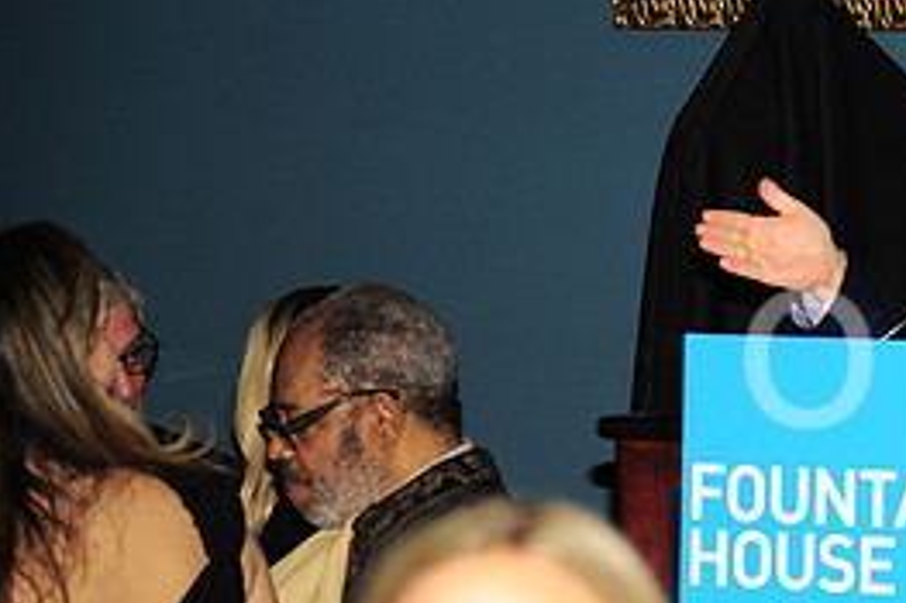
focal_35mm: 265
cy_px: 248
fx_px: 6665
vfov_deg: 5.2
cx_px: 992
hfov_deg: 7.7
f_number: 5.6
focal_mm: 120
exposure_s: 1/60
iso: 1600
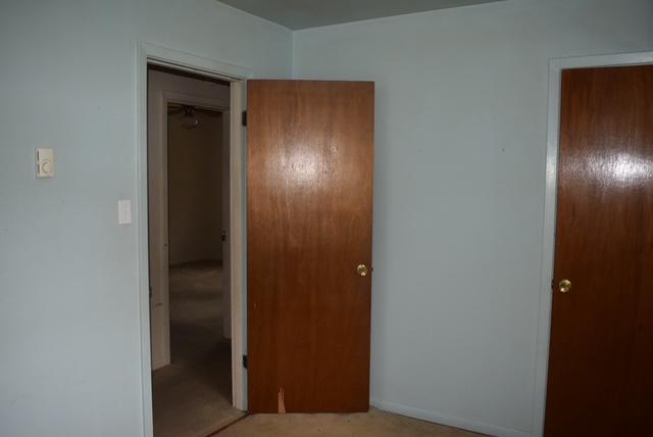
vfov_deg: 43.7
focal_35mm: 30
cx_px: 326
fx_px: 545
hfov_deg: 61.9
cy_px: 218
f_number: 3.8
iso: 900
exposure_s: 1/125
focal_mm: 20
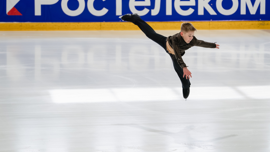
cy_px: 60
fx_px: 1410
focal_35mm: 197
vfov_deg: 6.2
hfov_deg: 10.9
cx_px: 168
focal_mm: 137
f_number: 4
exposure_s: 1/1000
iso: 5000
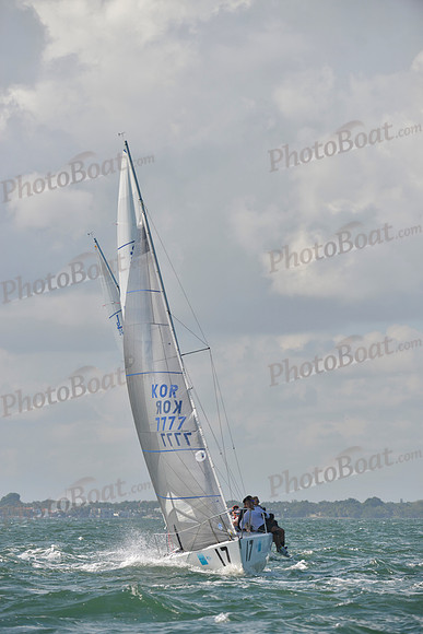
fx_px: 3523
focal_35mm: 200
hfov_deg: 6.9
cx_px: 212
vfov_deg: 10.3
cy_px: 317
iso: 280
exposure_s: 1/2000
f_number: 6.3
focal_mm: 200
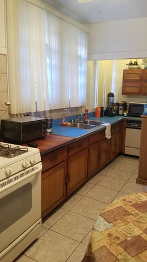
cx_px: 94
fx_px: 201
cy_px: 132
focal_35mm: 29
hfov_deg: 39.9
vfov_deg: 66.1
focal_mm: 4.2
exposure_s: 1/24
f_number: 1.7
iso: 200
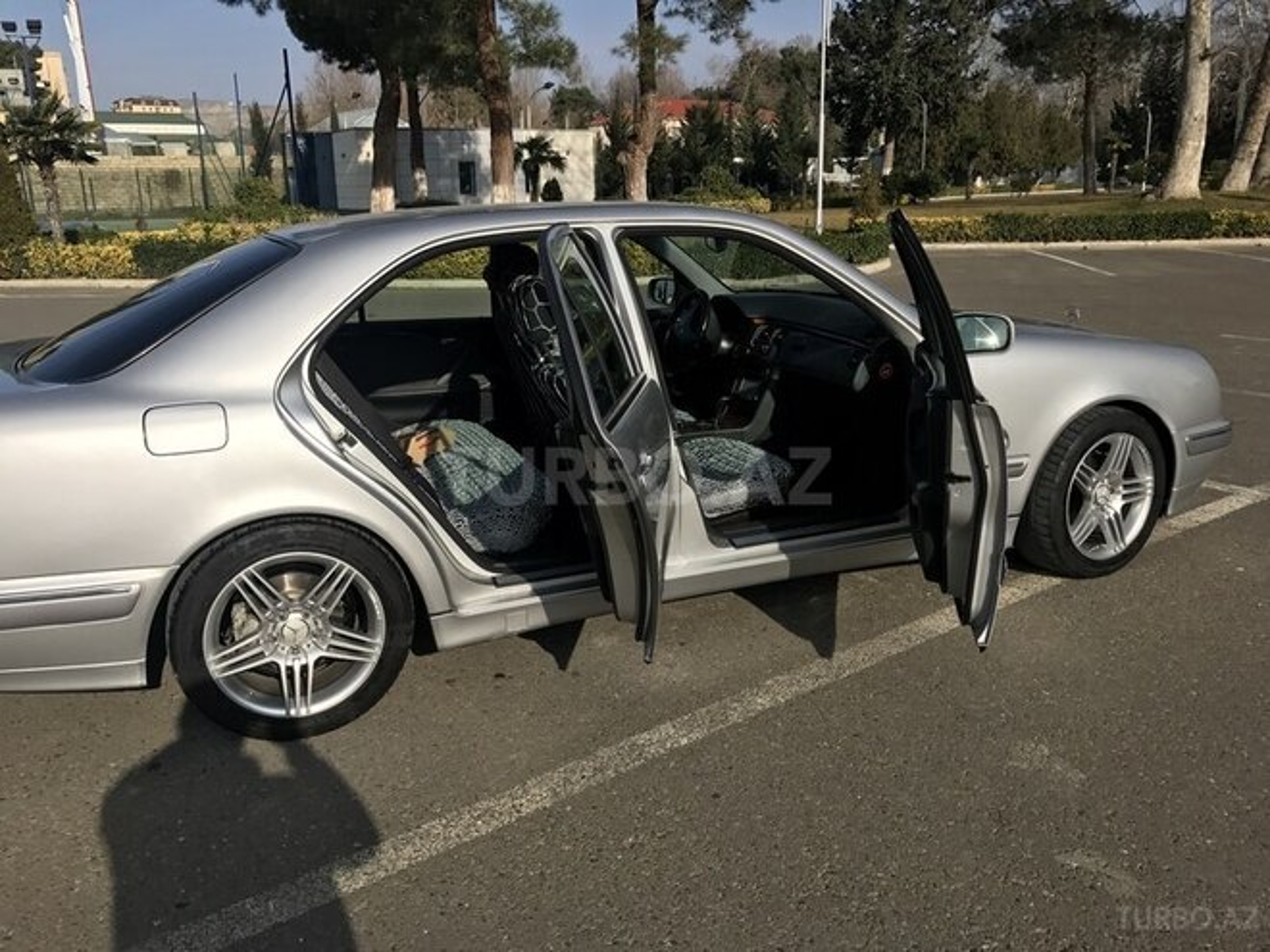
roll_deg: +1.0
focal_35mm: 28
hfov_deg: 63.4
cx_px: 635
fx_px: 1027
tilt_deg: -15.9
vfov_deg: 49.7
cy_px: 476
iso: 20
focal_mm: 3.99
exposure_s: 1/2740
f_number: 1.8
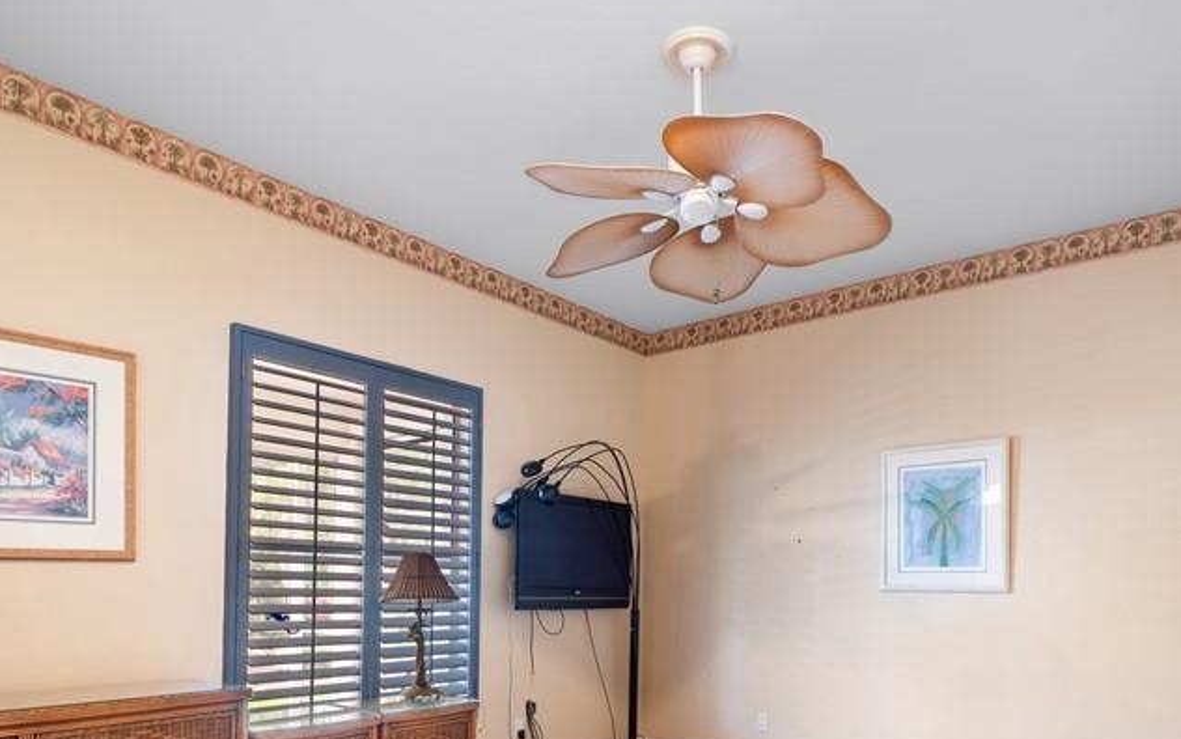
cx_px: 655
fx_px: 773
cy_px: 603
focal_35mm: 24
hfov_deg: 74.5
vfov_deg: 47.9
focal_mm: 7
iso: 200
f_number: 7.1
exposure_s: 1.6
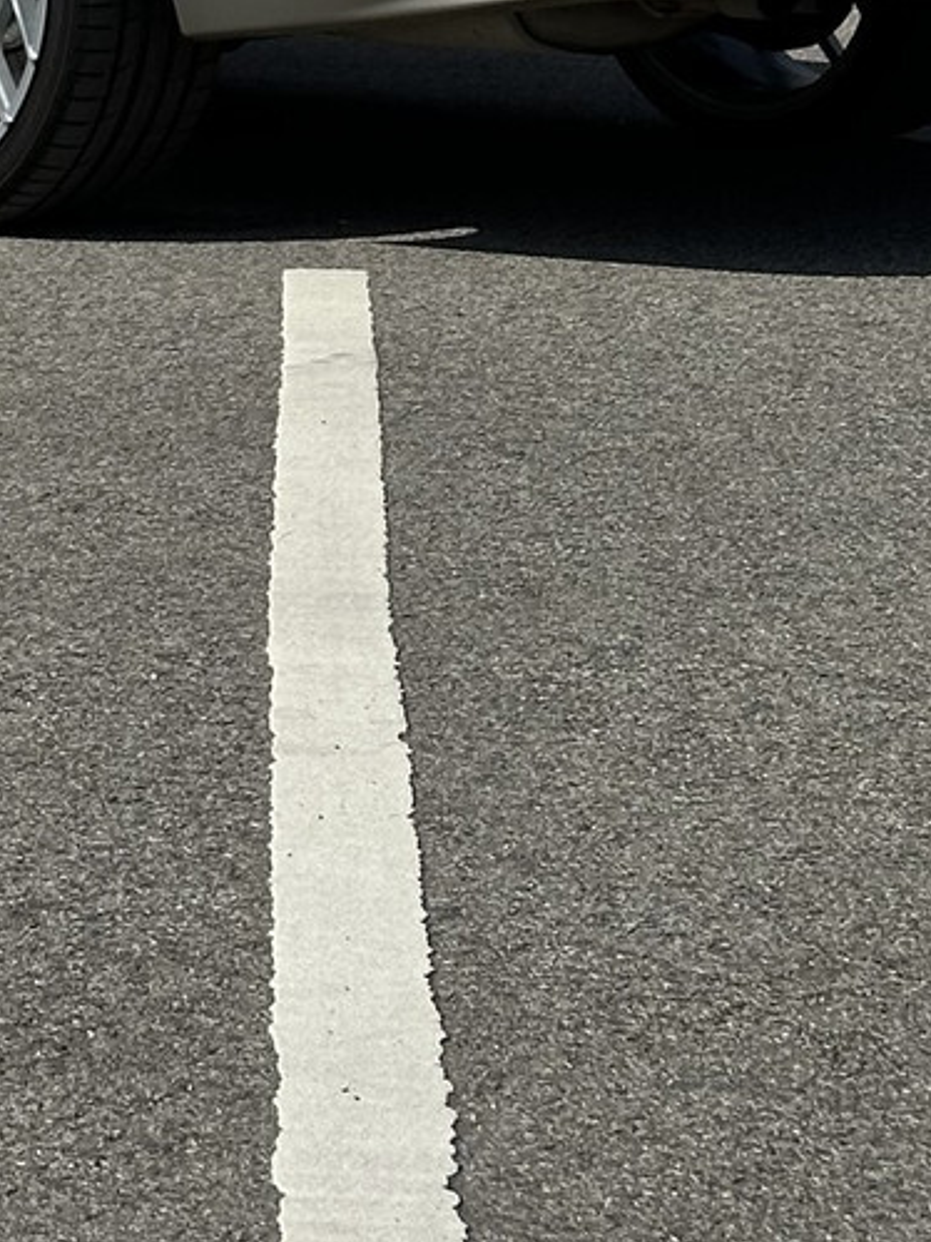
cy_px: -607
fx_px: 5525
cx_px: -25
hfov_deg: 9.6
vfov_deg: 12.2
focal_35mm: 154
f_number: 1.78
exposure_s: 1/8197
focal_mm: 6.86
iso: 64
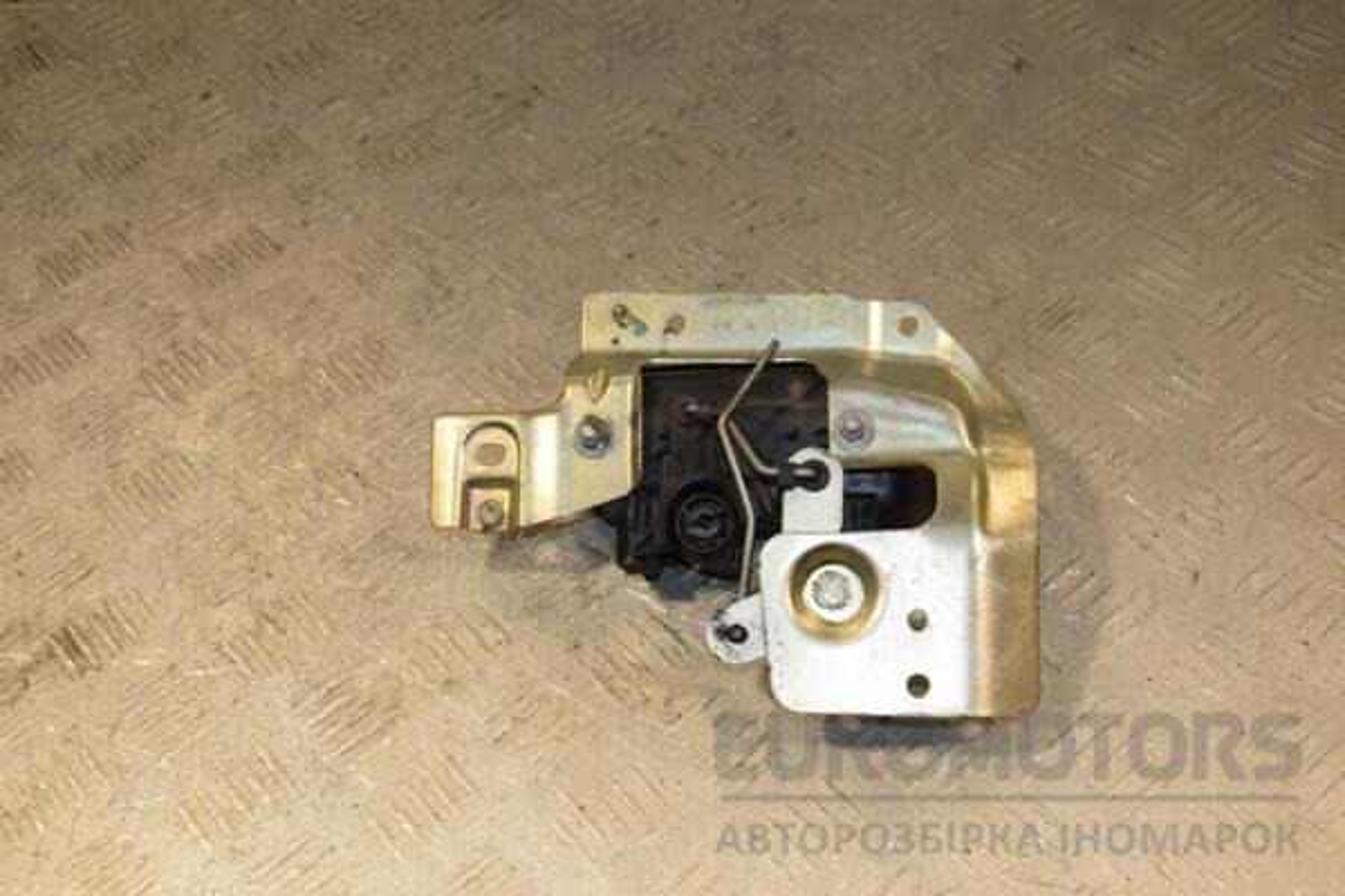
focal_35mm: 48
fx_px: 1793
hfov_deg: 41.1
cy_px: 448
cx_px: 672
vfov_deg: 28.1
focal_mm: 32
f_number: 5.6
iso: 800
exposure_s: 1/200
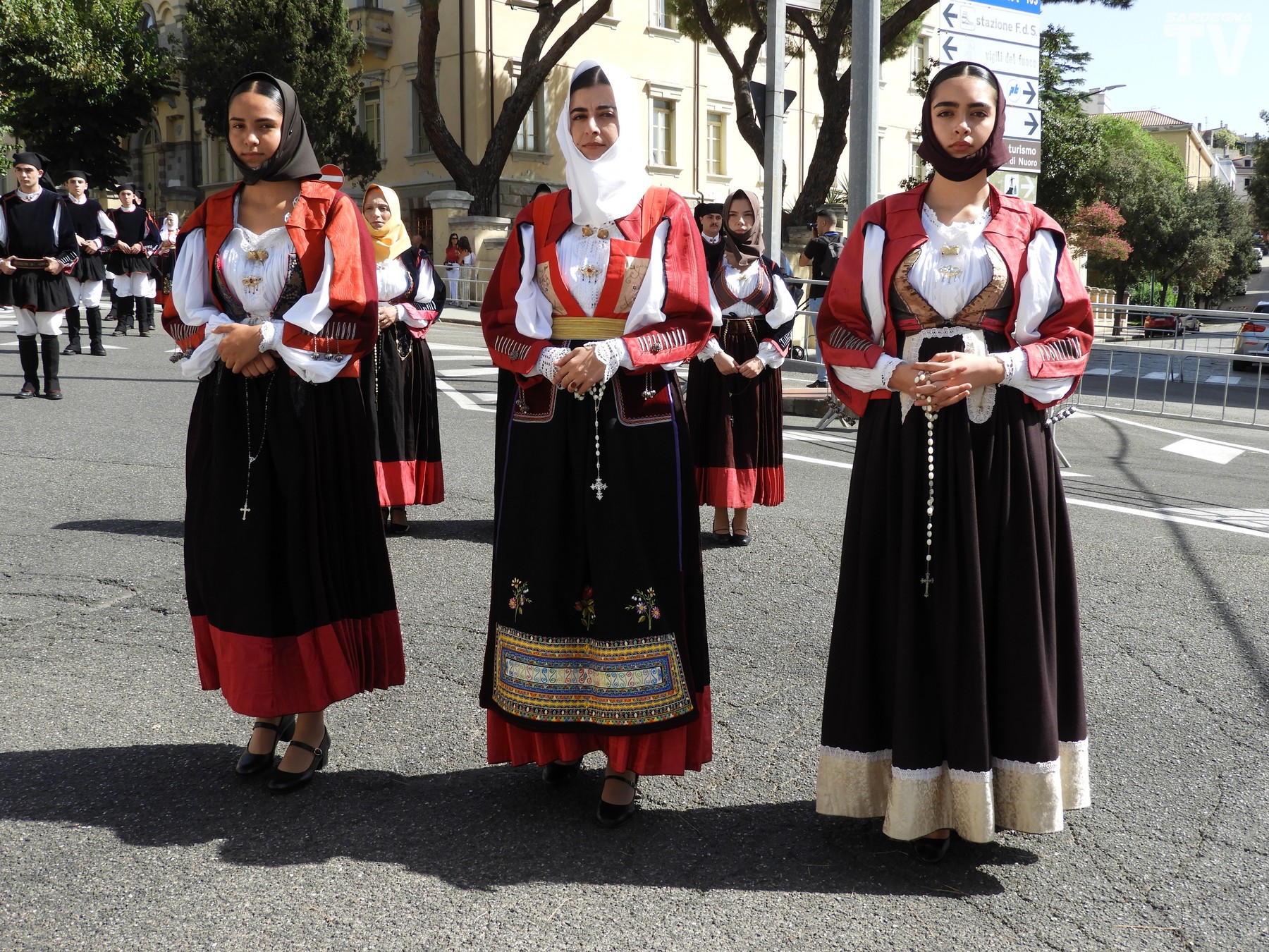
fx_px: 1466
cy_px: 476
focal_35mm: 40
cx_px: 634
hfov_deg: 46.8
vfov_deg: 36.0
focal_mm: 7.2
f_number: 3.8
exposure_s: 1/500
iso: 100
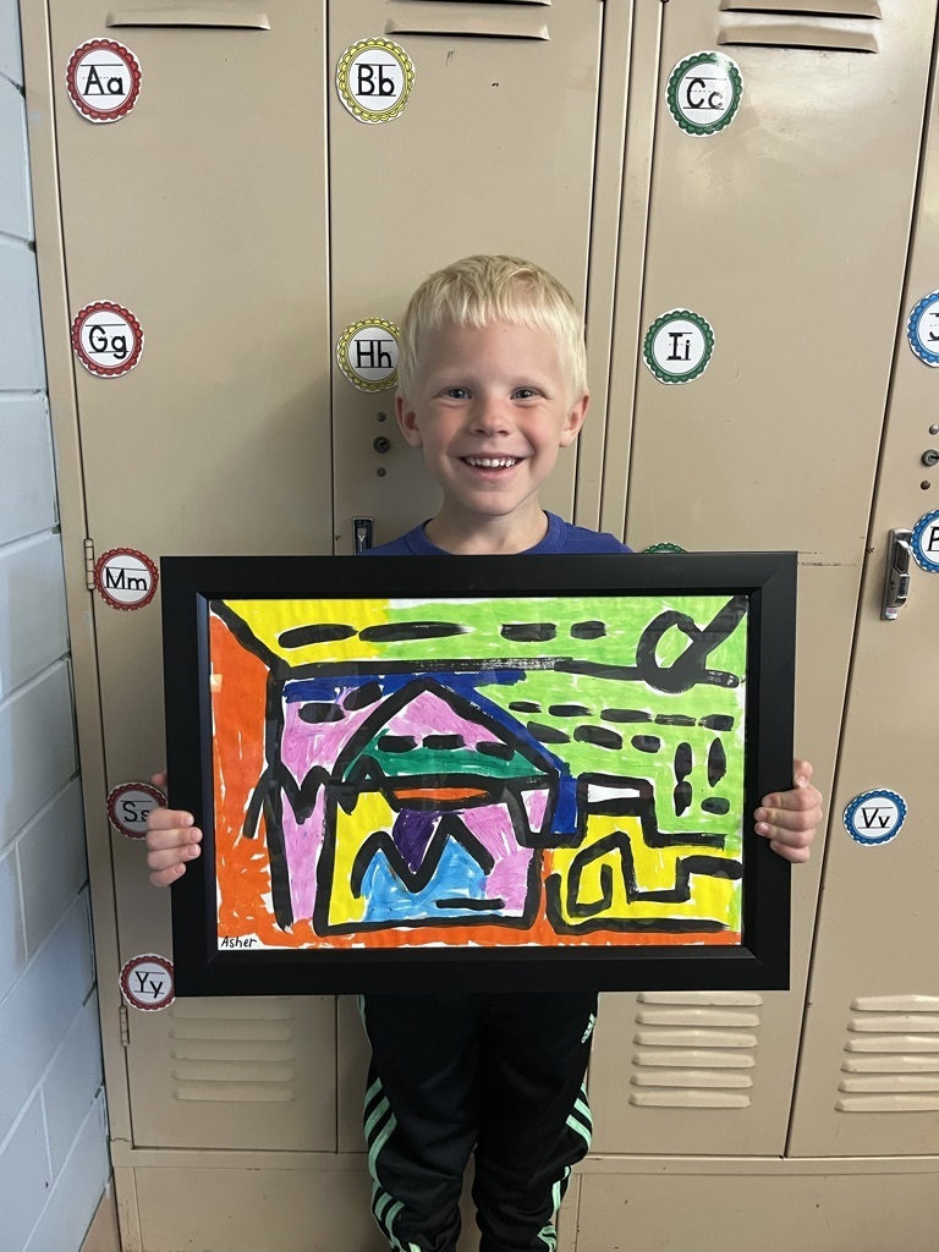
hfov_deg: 53.1
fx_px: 940
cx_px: 470
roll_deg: -3.0
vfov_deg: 67.3
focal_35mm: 26
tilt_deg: -15.9
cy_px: 626
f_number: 1.6
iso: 200
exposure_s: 1/60
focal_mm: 5.1
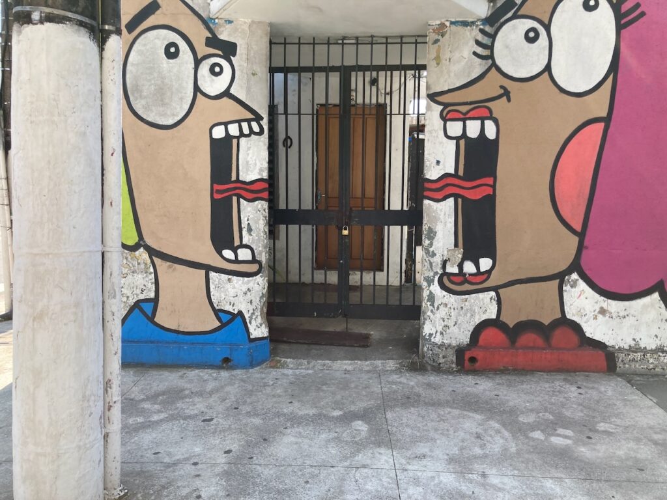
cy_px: 250
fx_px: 540
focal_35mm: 28
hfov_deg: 63.4
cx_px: 334
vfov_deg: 49.7
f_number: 1.8
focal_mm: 3.99
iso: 20
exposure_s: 1/448
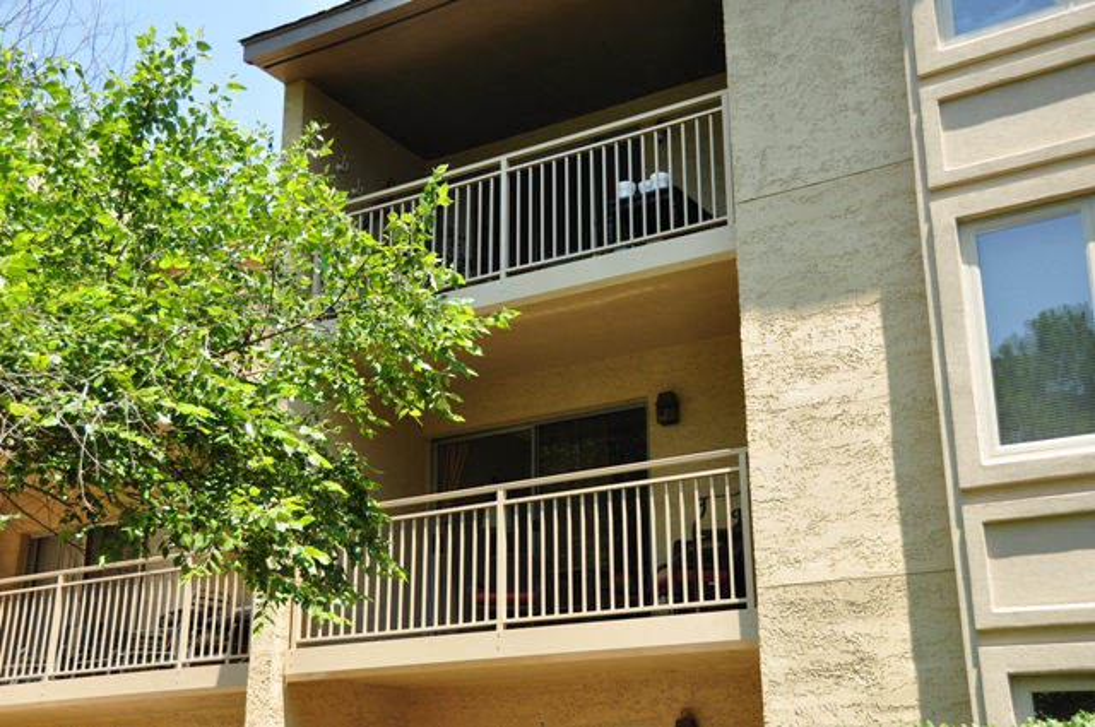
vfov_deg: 30.8
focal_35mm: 44
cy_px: 364
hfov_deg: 45.0
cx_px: 548
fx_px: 1321
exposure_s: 1/500
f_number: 4
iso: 200
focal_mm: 29
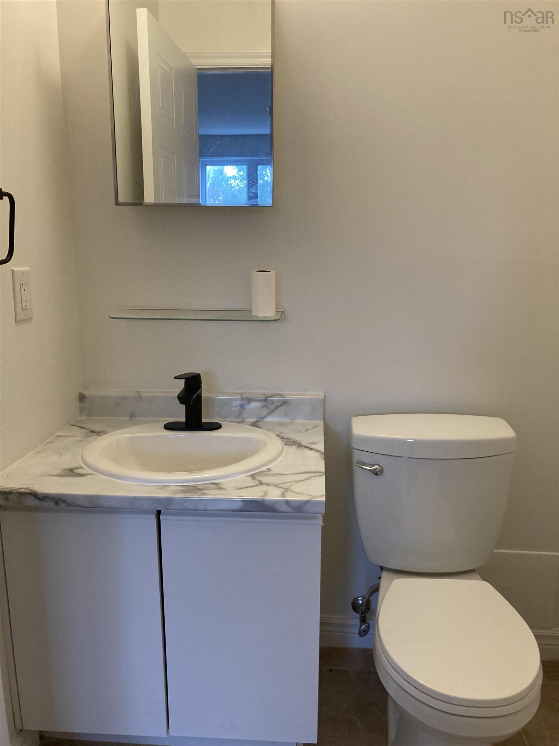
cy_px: 373
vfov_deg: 63.4
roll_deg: +0.2
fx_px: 603
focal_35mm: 28
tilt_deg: -11.0
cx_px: 280
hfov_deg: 49.7
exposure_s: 1/60
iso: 160
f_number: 1.8
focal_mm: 3.99
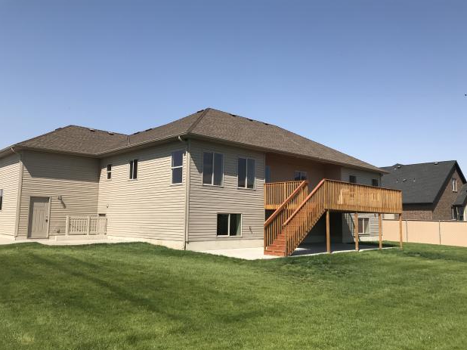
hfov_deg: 61.7
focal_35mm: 29
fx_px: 391
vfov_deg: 48.2
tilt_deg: +7.2
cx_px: 240
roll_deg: -1.1
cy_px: 178
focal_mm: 3.99
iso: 20
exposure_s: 1/2660
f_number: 1.8
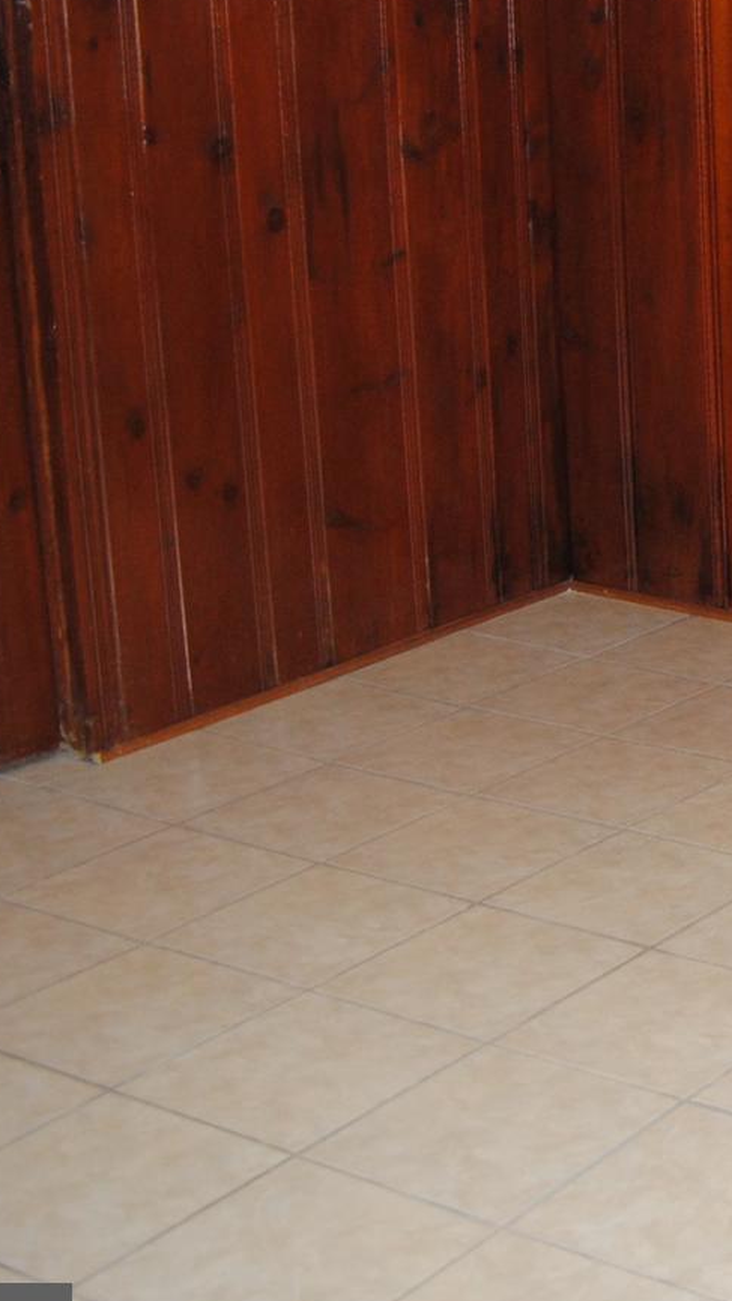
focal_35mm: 67
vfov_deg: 31.0
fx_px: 2312
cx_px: 1276
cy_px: 361
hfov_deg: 15.7
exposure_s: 1/60
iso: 400
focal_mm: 18
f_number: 4
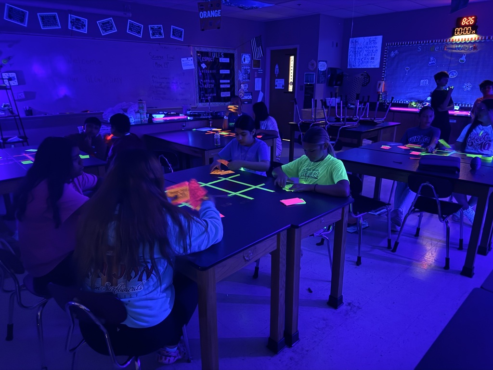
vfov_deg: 56.8
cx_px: 246
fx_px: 342
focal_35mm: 24
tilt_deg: -16.4
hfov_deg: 71.6
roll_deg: +0.2
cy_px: 185
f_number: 1.78
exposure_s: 1/15
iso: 2000
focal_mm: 6.76
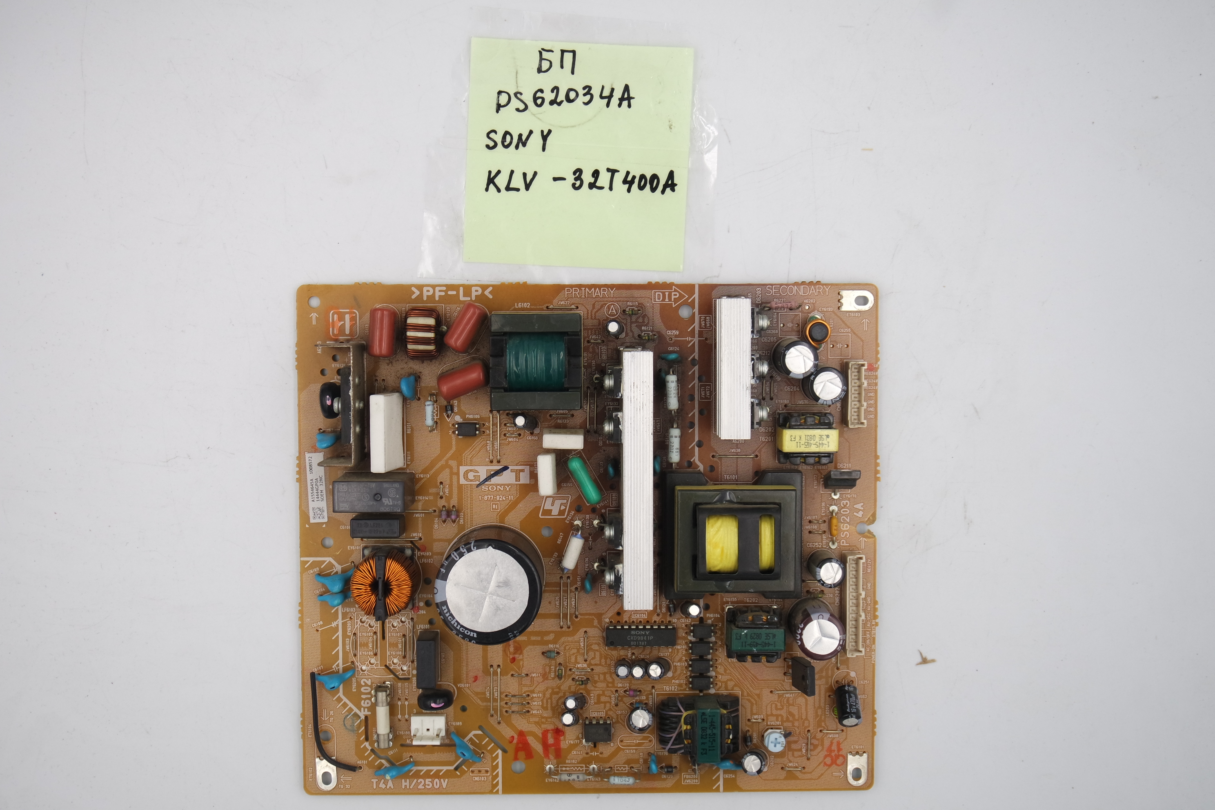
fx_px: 1451
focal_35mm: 43
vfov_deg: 31.2
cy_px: 405
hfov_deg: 45.4
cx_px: 608
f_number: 5.6
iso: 160
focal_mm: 16
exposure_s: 1/100
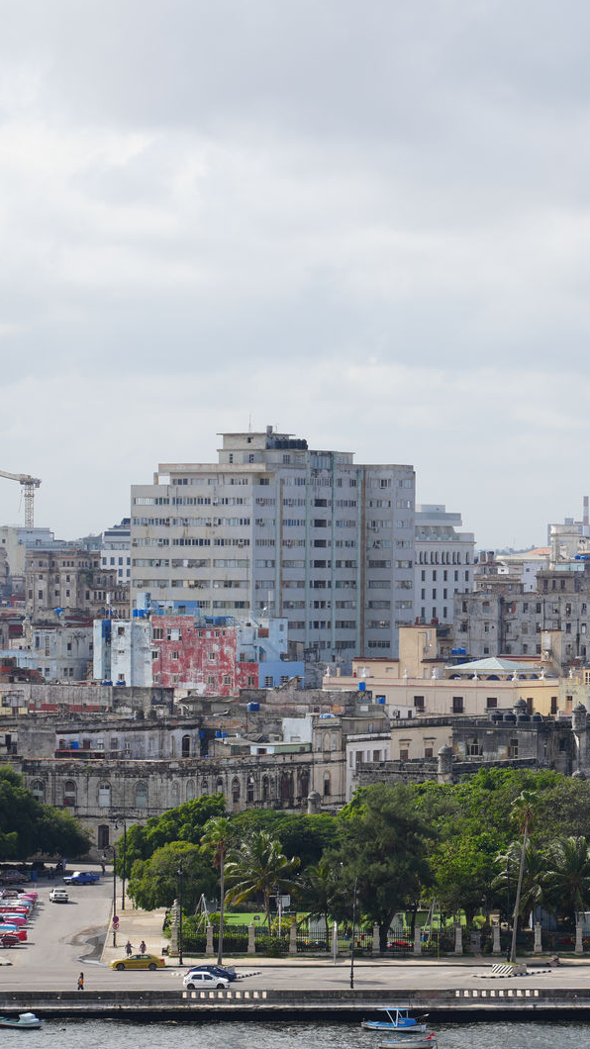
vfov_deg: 13.0
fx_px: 4618
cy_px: 525
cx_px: 707
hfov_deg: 7.3
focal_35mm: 166
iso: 100
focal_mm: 105
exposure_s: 1/250
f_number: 8
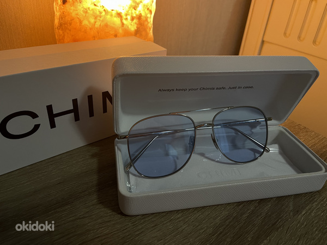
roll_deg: -4.3
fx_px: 246
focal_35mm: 26
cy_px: 122
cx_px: 164
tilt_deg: -31.3
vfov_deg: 53.1
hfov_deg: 67.3
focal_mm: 4.2
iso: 125
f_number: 1.6
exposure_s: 1/50
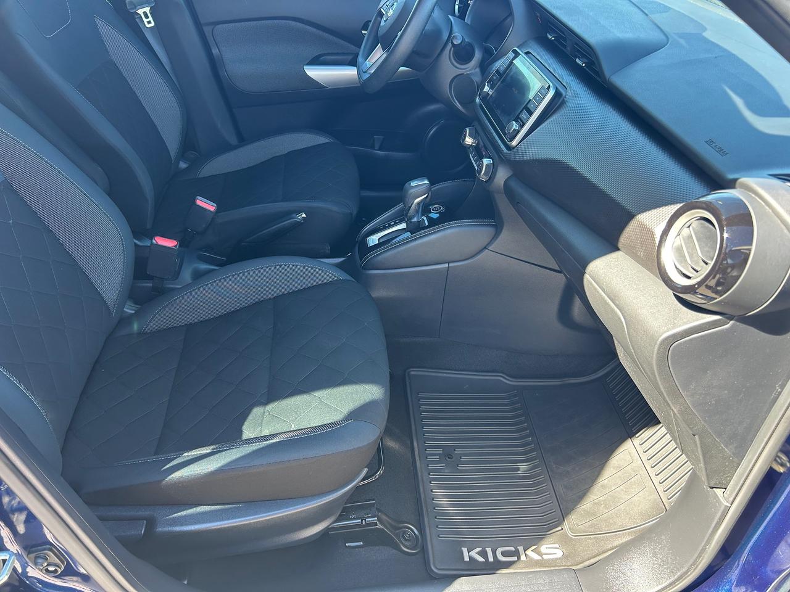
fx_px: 593
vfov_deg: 53.1
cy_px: 296
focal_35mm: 26
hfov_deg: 67.3
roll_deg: -0.2
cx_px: 395
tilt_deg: -35.8
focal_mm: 5.7
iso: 64
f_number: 1.5
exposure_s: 1/125
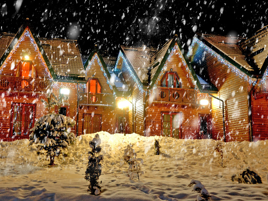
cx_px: 120
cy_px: 100
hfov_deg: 43.8
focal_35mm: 43
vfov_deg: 33.6
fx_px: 333
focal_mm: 26
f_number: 4
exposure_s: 3
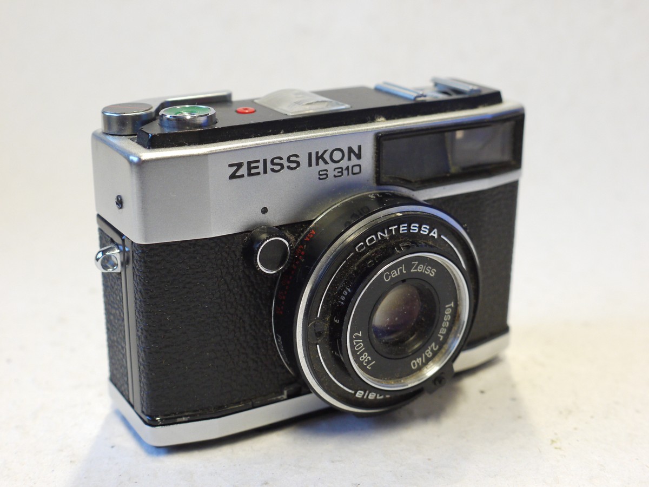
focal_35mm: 58
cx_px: 324
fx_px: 1087
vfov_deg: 25.2
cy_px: 244
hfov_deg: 33.2
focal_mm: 29
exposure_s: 1/50
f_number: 5.2
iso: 800
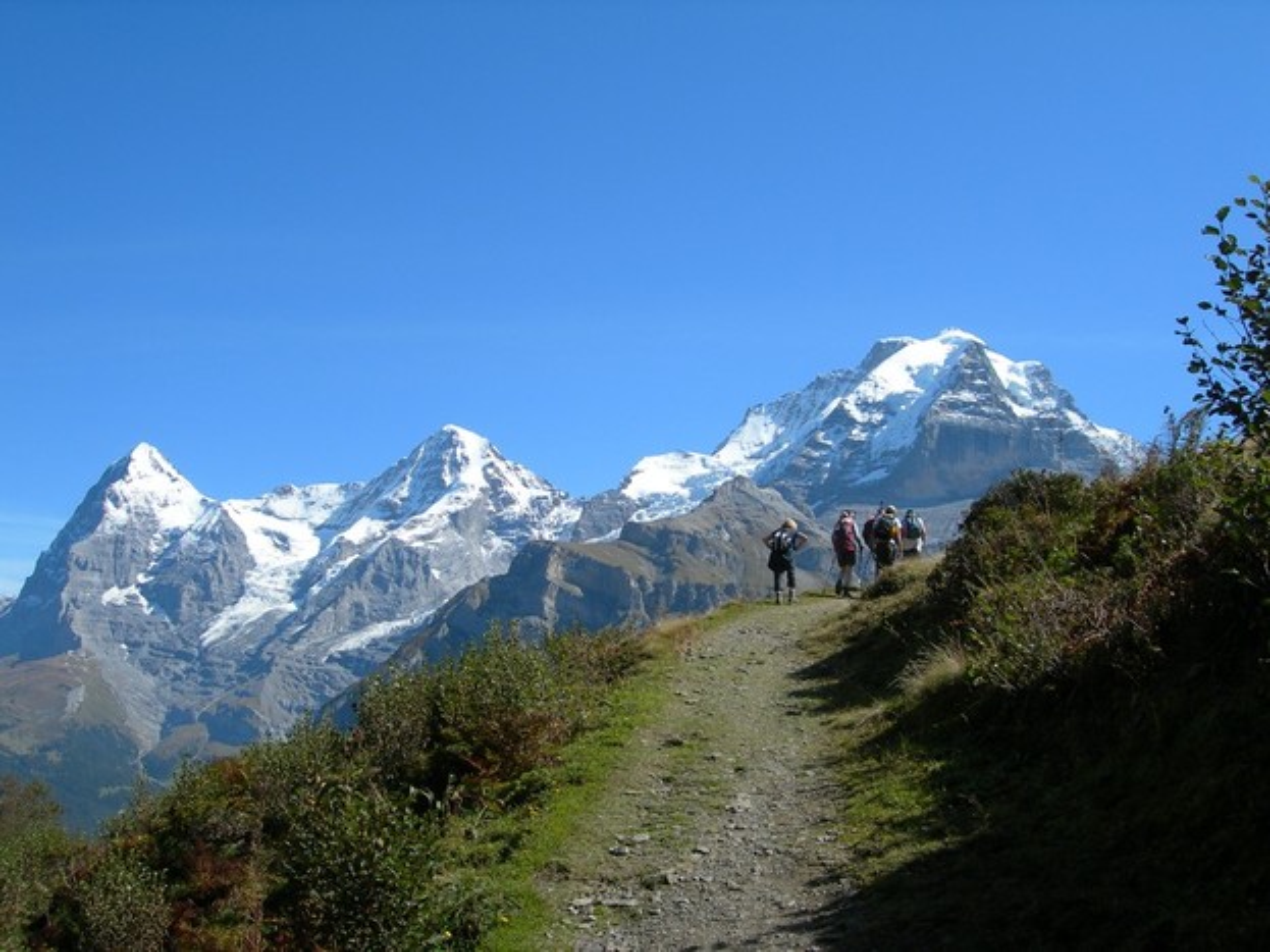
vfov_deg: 37.7
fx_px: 1394
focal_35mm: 38
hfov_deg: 49.0
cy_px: 476
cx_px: 635
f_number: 4.8
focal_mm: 7.8
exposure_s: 1/436
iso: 50
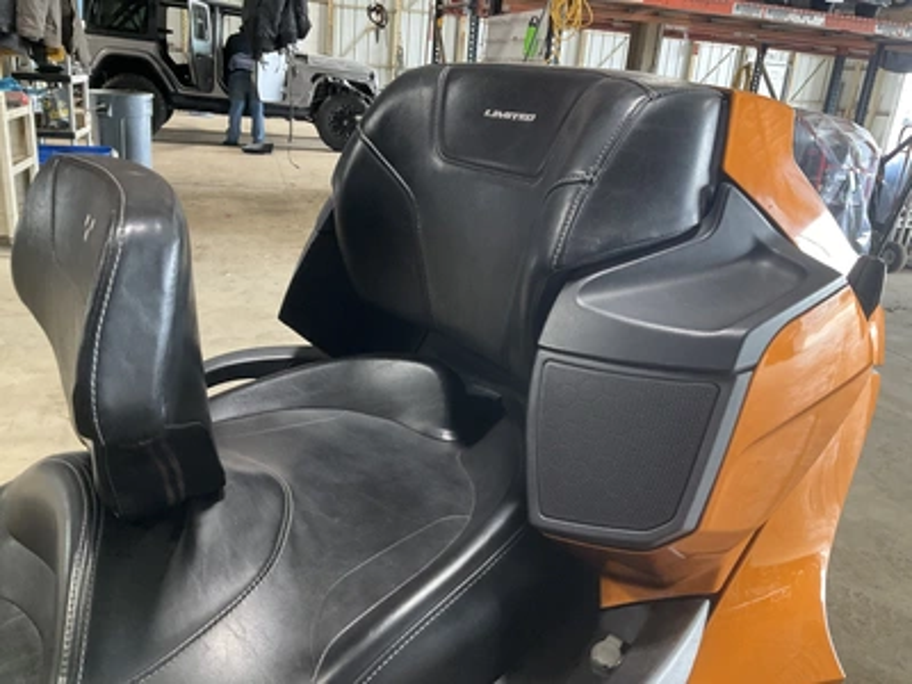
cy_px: 342
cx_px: 456
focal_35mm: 29
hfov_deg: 61.7
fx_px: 764
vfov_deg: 48.2
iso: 200
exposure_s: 1/60
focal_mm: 3
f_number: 1.8
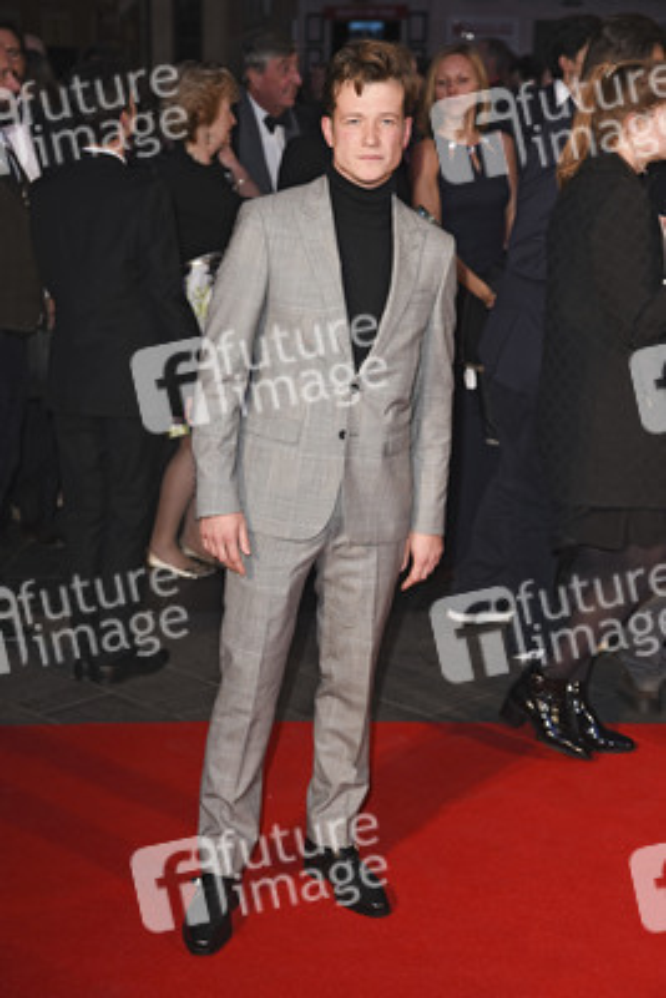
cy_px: 499
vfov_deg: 32.4
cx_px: 333
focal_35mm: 62
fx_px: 1719
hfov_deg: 21.9
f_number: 5
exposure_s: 1/250
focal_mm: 62
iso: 640
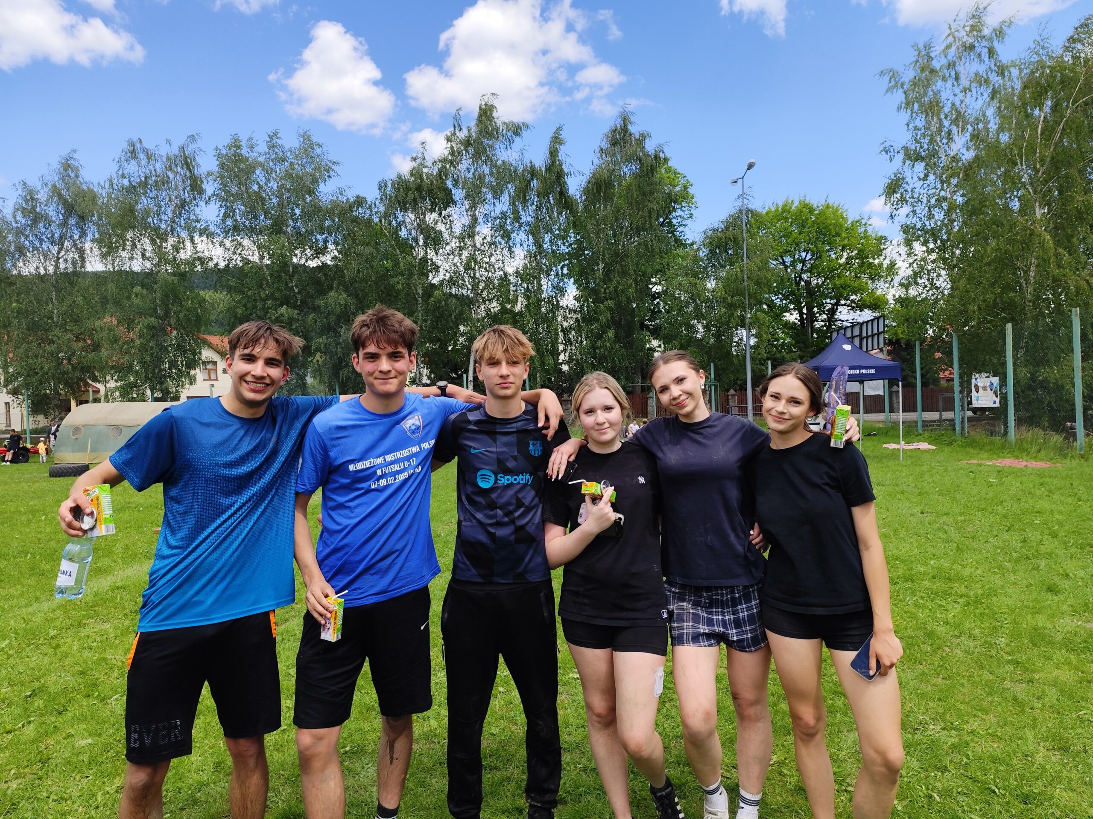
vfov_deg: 58.9
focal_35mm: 23
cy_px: 410
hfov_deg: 73.9
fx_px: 726
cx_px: 546
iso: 50
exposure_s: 1/669
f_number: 1.65
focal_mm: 6.14
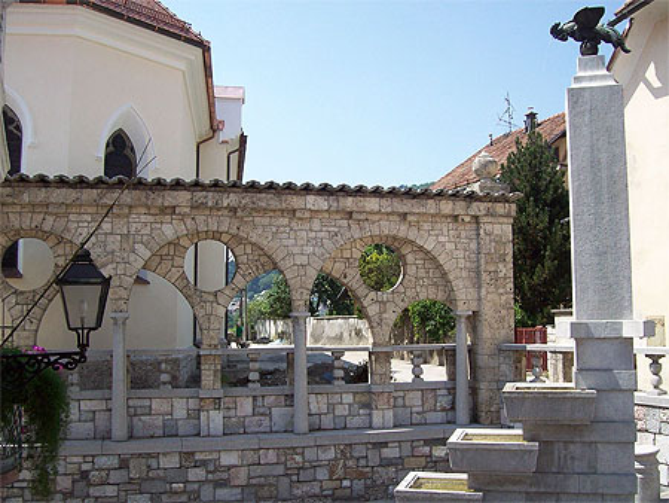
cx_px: 334
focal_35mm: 36
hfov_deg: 51.3
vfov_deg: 39.7
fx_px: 696
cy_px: 252
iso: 80
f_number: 4.8
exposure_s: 1/377
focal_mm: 6
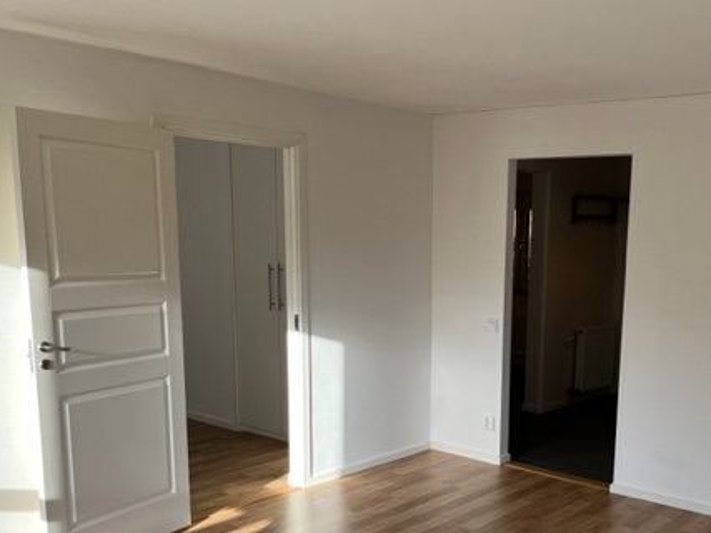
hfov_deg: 47.2
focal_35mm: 39
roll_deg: -1.3
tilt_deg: -10.6
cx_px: 468
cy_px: 373
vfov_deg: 36.3
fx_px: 801
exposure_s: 1/225
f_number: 1.6
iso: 50
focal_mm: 5.1
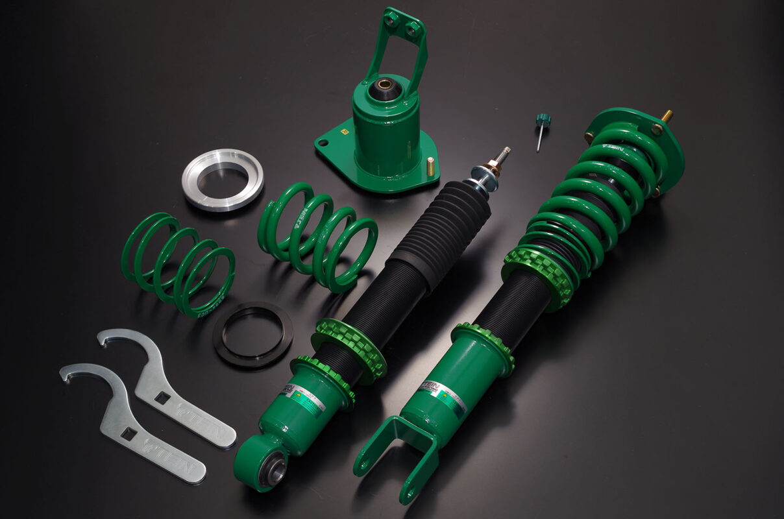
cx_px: 392
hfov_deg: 40.4
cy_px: 260
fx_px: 1065
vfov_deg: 27.4
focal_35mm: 49
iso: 100
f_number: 6.3
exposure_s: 1/30
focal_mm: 32.5
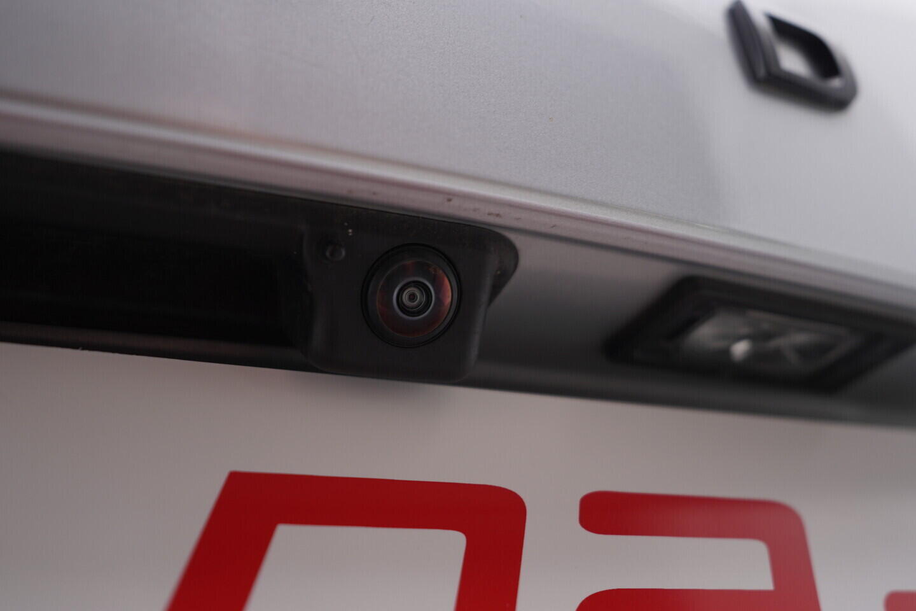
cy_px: 306
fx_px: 916
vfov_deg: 36.9
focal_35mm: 36
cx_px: 458
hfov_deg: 53.1
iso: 125
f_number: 3.2
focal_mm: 24
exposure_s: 1/50
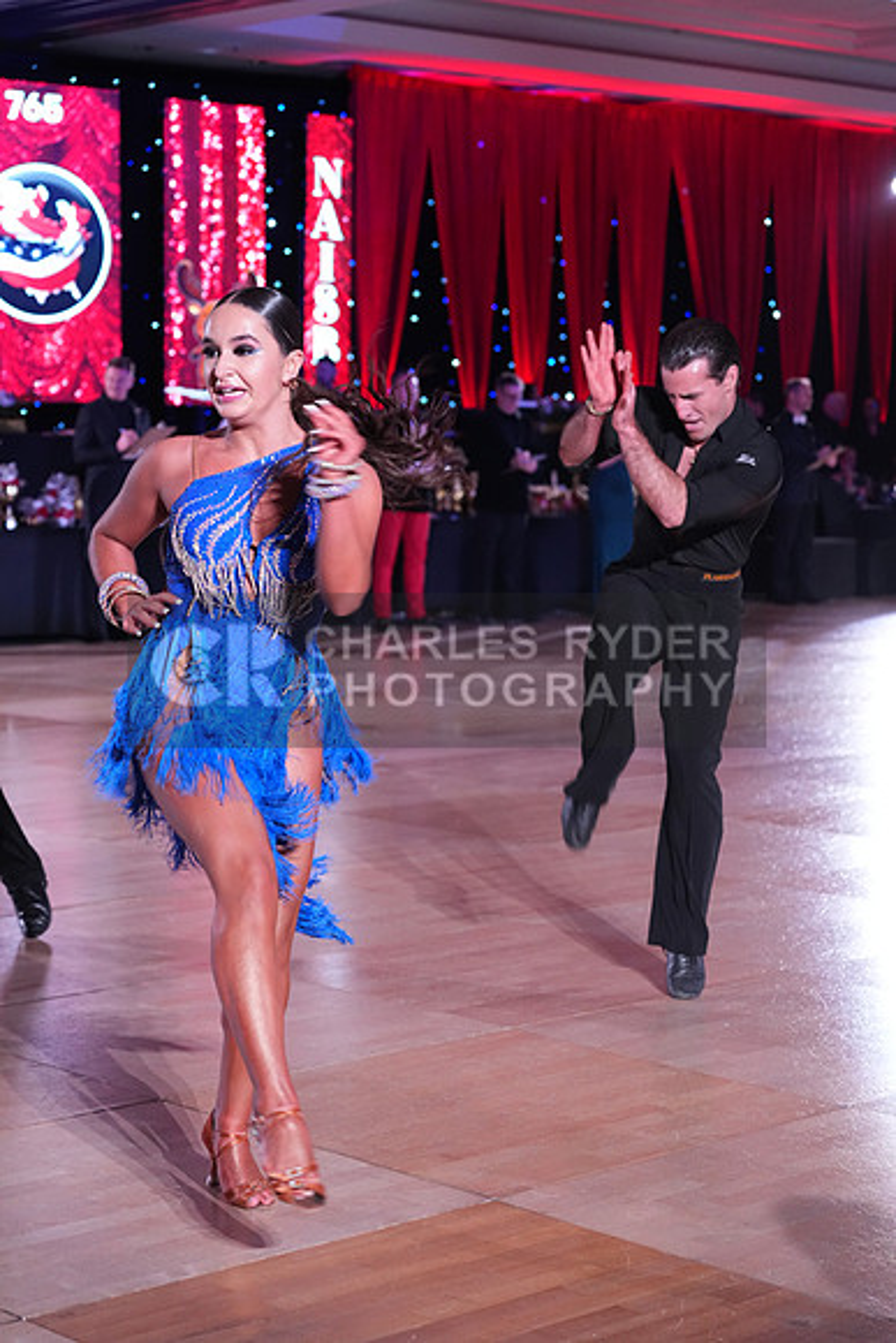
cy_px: 672
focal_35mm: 70
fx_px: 2612
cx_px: 448
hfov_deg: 19.5
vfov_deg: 28.8
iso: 3200
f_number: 4.5
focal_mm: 70
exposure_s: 1/250
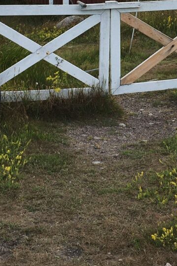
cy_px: 4
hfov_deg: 15.3
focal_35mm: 89
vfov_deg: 22.1
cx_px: 142
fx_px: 657
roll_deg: -0.4
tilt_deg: -4.8
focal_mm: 4.15
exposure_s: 1/986
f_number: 2.2
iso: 25
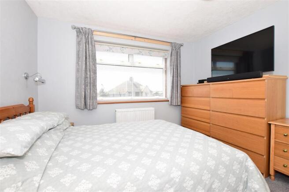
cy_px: 96
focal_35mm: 15
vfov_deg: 77.3
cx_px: 144
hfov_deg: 100.4
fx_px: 120
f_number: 8
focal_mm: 10
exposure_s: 1/200
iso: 400
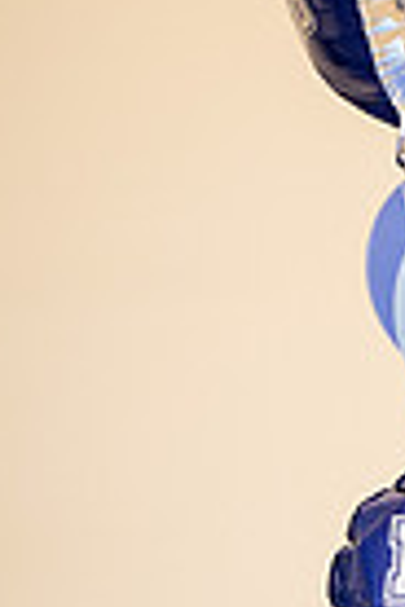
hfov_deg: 6.0
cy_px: 576
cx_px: 563
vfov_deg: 9.0
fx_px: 3847
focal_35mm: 228
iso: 1000
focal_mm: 70
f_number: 2.8
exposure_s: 1/200
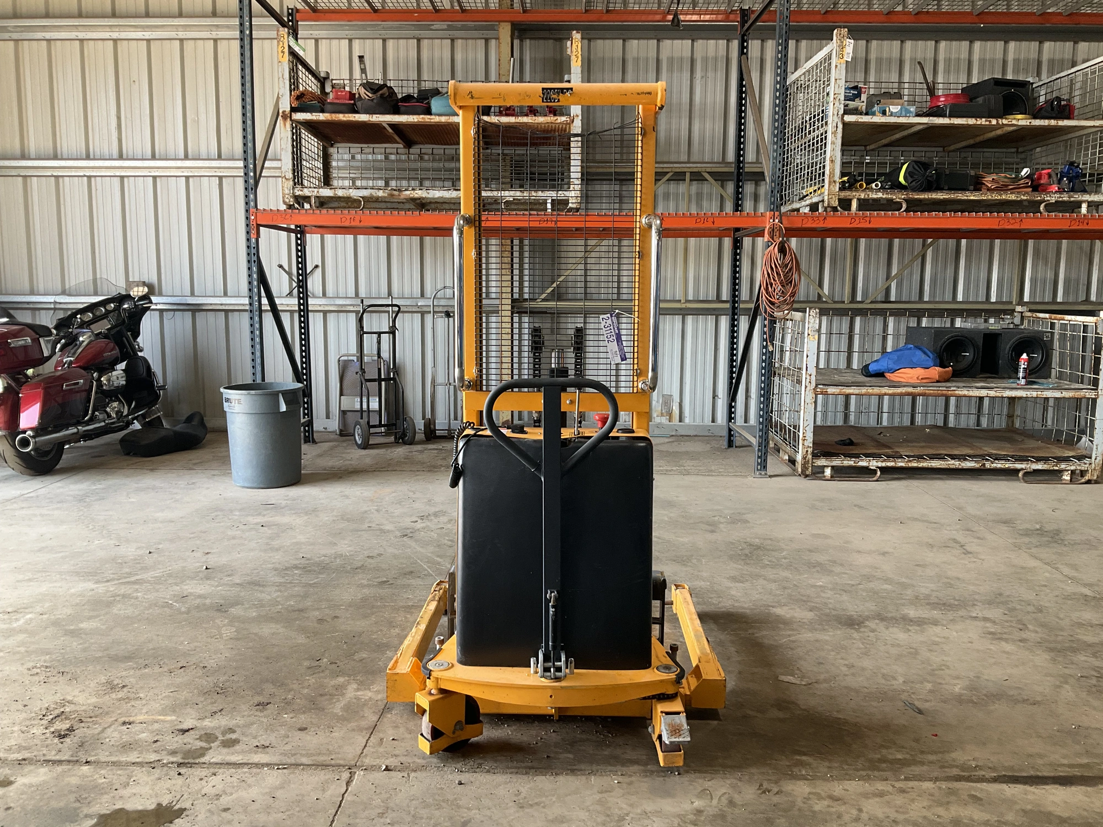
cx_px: 552
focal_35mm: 29
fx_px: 924
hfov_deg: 61.7
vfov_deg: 48.2
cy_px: 414
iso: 50
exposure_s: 1/122
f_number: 1.8
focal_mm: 3
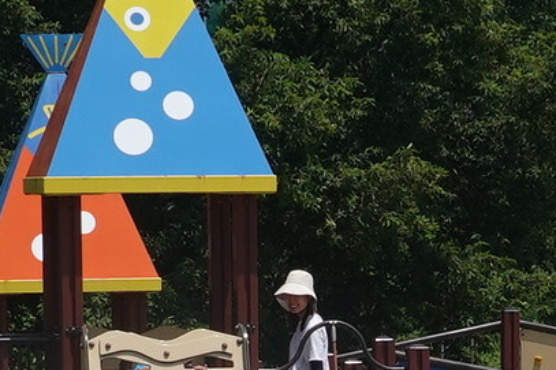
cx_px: 354
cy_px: 564
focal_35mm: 215
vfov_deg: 6.3
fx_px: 3319
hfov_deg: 9.6
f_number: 5.6
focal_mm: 12.01
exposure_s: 1/1000
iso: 125
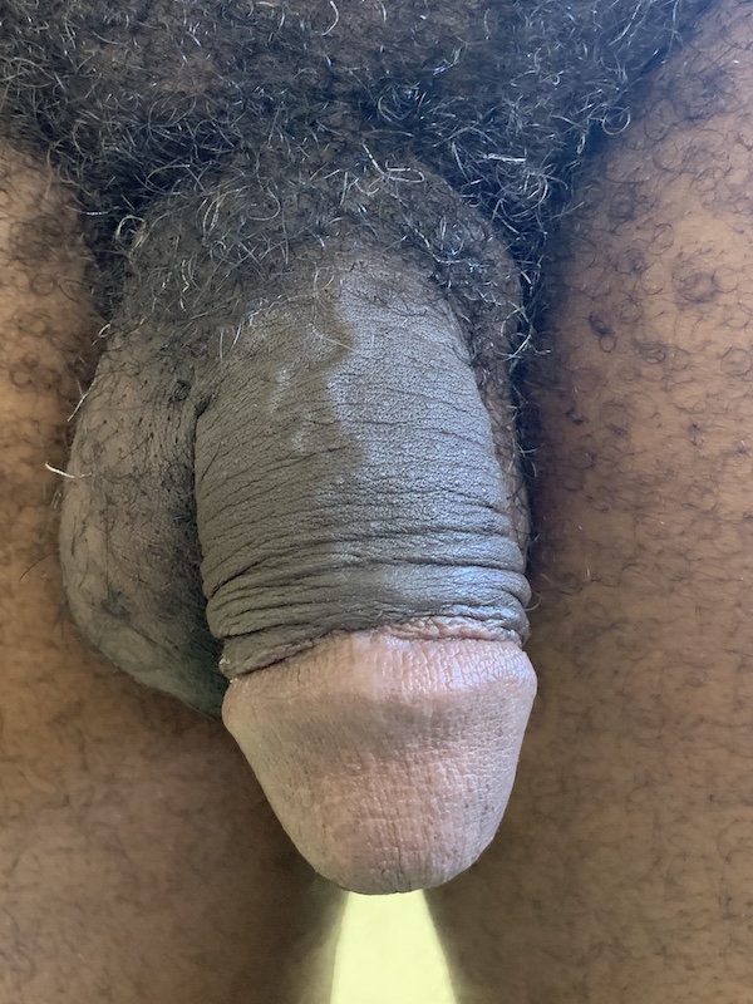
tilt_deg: -17.0
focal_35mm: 26
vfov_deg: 67.3
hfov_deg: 53.1
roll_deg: -0.3
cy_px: 502
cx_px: 376
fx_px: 754
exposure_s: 1/30
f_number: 1.8
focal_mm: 4.25
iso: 500
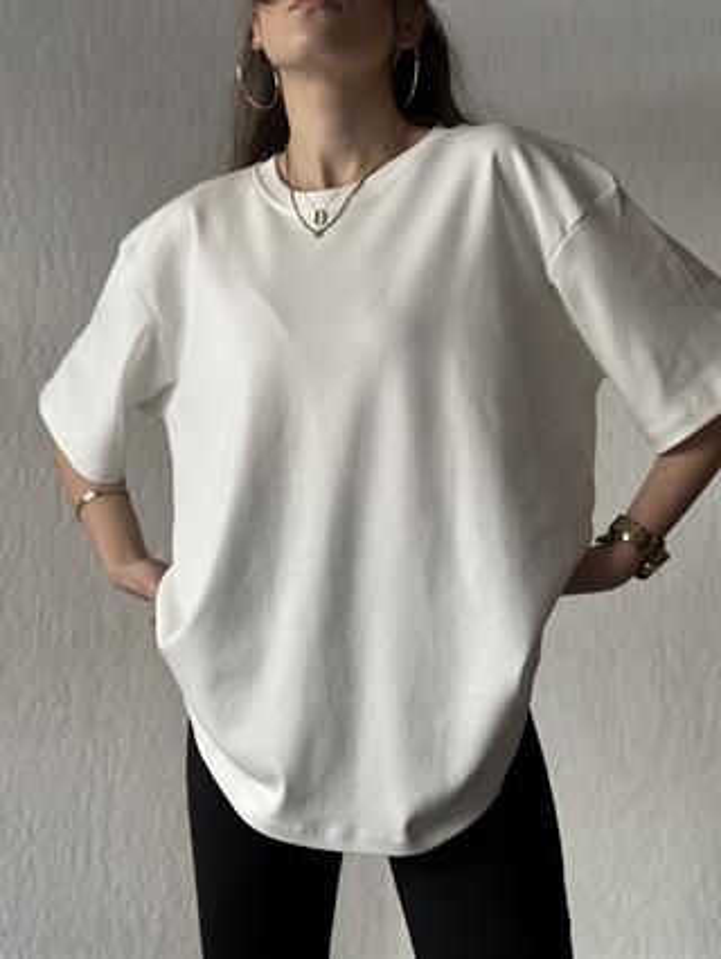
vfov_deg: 39.6
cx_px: 360
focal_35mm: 48
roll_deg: +0.0
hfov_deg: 30.3
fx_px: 1332
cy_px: 480
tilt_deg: +4.4
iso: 64
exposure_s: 1/134
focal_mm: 6.86
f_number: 1.78
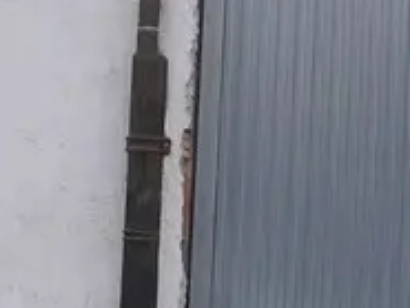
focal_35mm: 144
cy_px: 29
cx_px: 42
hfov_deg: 13.6
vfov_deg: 10.3
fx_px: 1707
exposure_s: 1/250
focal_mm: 4.7
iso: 80
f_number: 2.8
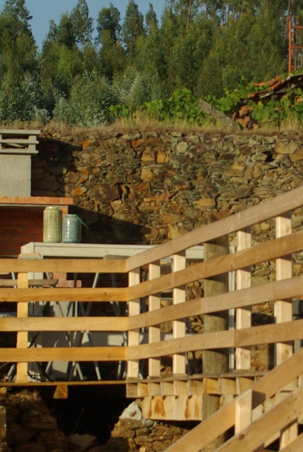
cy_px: 226
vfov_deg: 12.7
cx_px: 316
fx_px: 2039
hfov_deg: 8.4
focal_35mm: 162
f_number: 8
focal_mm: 28
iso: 400
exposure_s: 1/750
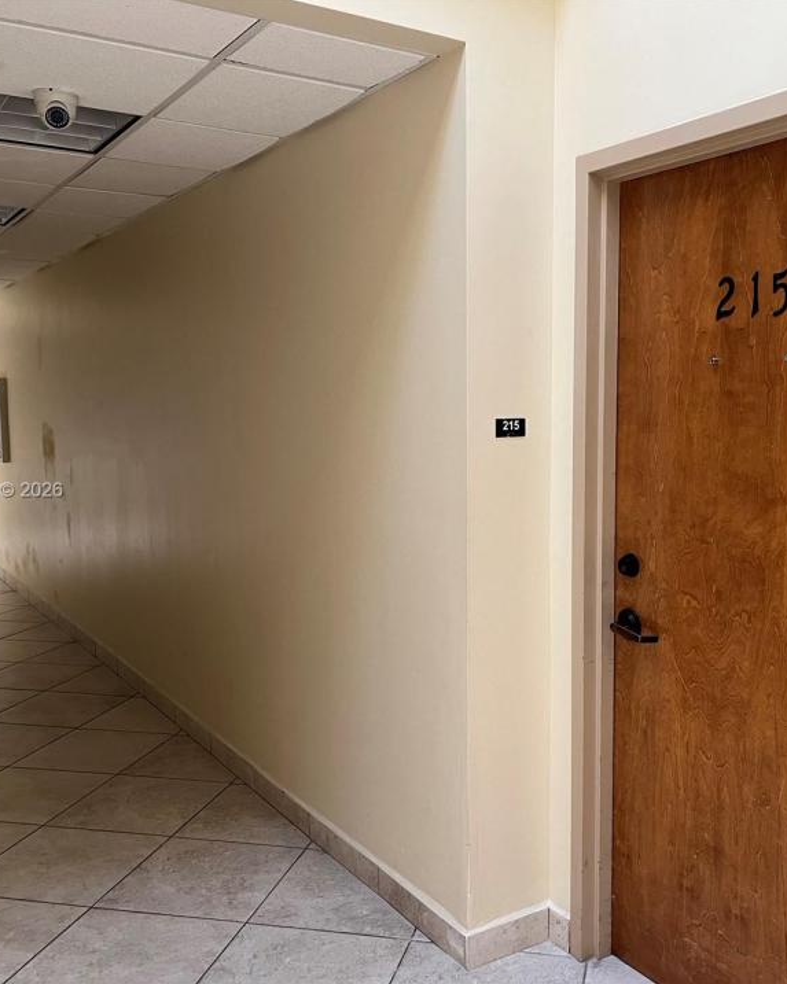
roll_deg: +0.5
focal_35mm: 34
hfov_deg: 43.2
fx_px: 991
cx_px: 466
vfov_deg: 52.9
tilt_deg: -6.5
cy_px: 491
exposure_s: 1/93
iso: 125
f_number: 1.6
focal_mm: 5.1
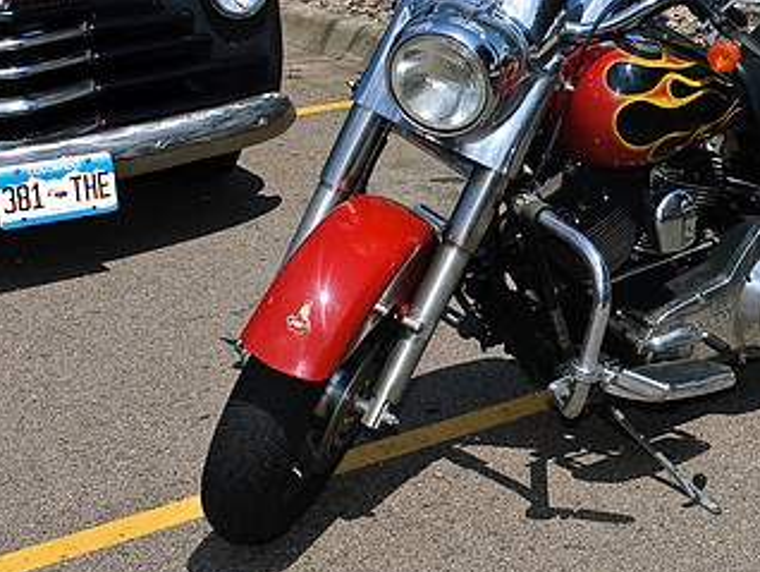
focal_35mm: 84
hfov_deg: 23.0
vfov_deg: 17.6
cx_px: 597
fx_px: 1846
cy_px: 227
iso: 200
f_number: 11
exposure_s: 1/500
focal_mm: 32
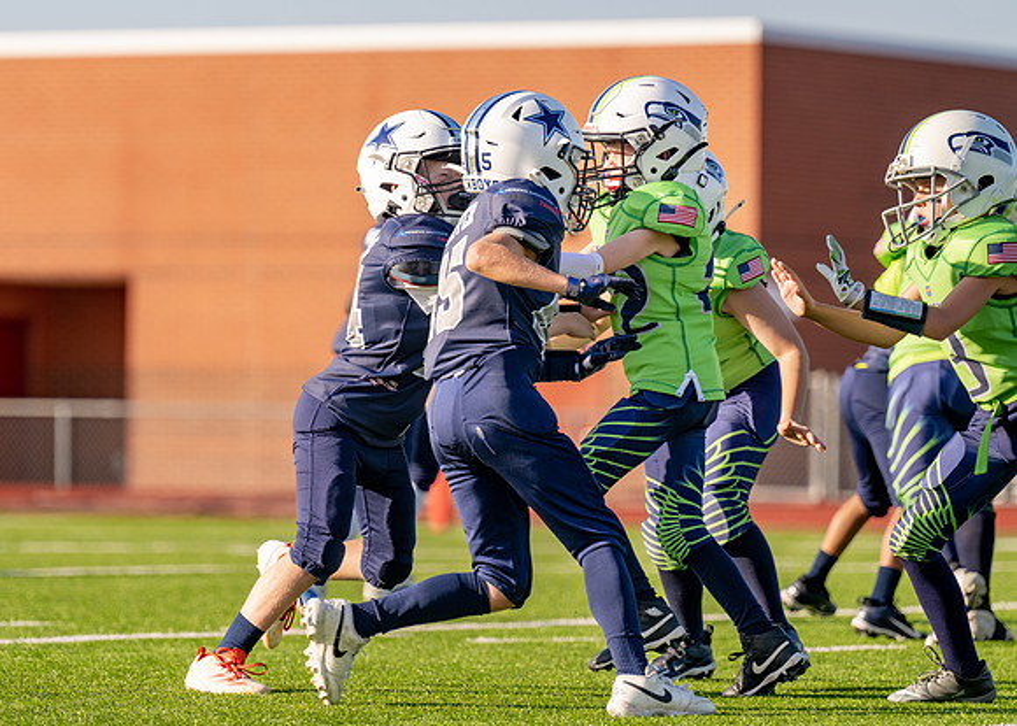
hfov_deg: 7.0
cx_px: 389
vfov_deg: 5.0
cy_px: 326
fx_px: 8297
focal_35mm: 287
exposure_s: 1/1000
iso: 160
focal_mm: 238
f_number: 4
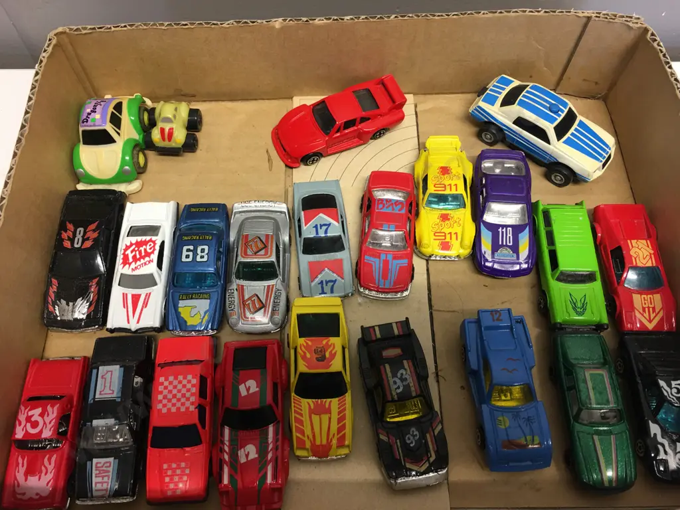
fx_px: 570
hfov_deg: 61.7
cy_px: 255
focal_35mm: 29
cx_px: 340
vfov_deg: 48.2
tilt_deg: -62.0
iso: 40
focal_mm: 4.15
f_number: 2.2
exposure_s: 1/17
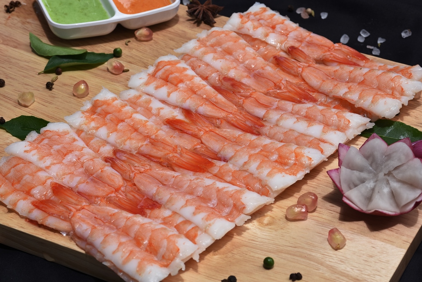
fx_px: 1319
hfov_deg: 18.2
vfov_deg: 12.2
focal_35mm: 112
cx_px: 211
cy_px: 141
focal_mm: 75
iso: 400
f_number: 13
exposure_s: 1/200
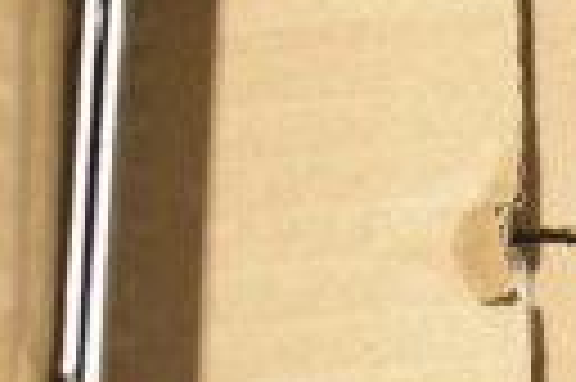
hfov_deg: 8.7
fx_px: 3538
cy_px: -7
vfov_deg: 6.2
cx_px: 1224
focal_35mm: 221
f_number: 7.1
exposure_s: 1/200
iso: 6400
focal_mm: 31
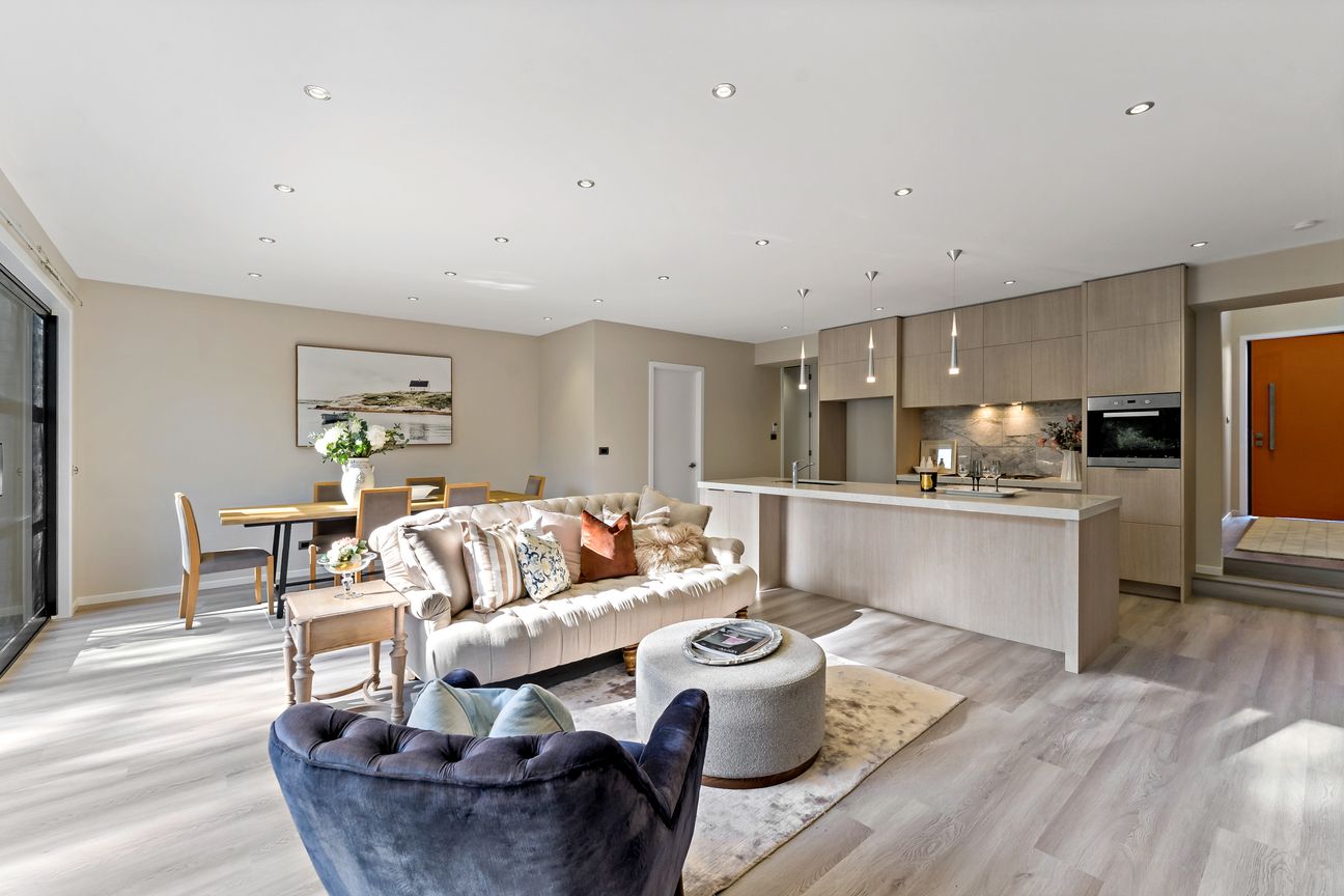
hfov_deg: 101.1
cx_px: 672
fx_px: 552
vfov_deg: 78.1
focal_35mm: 15
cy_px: 448
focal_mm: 14.8
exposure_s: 1/250
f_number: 8
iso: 800
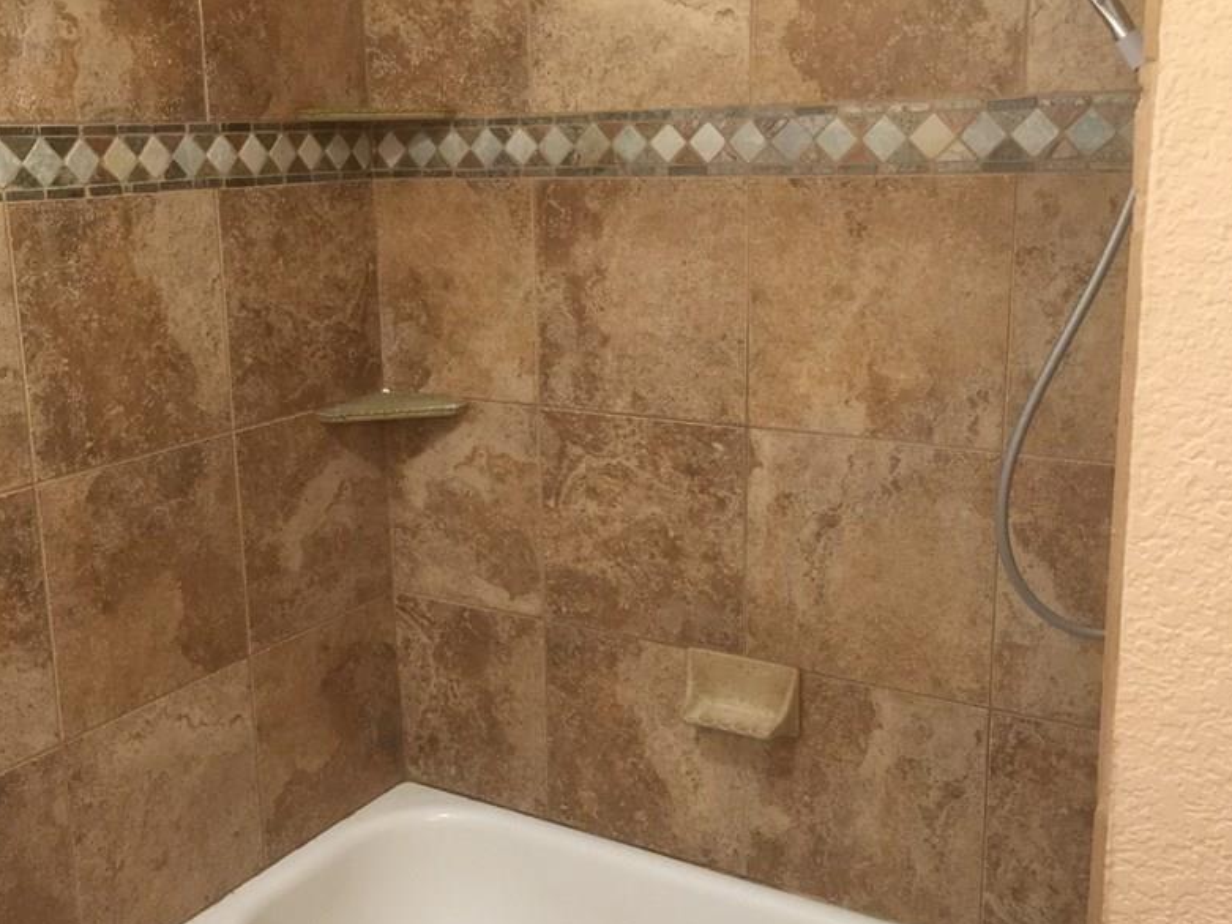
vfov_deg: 37.7
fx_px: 1353
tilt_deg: -12.8
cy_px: 453
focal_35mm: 38
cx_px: 522
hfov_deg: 48.8
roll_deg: +1.3
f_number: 2.2
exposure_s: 1/15
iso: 125
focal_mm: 4.15
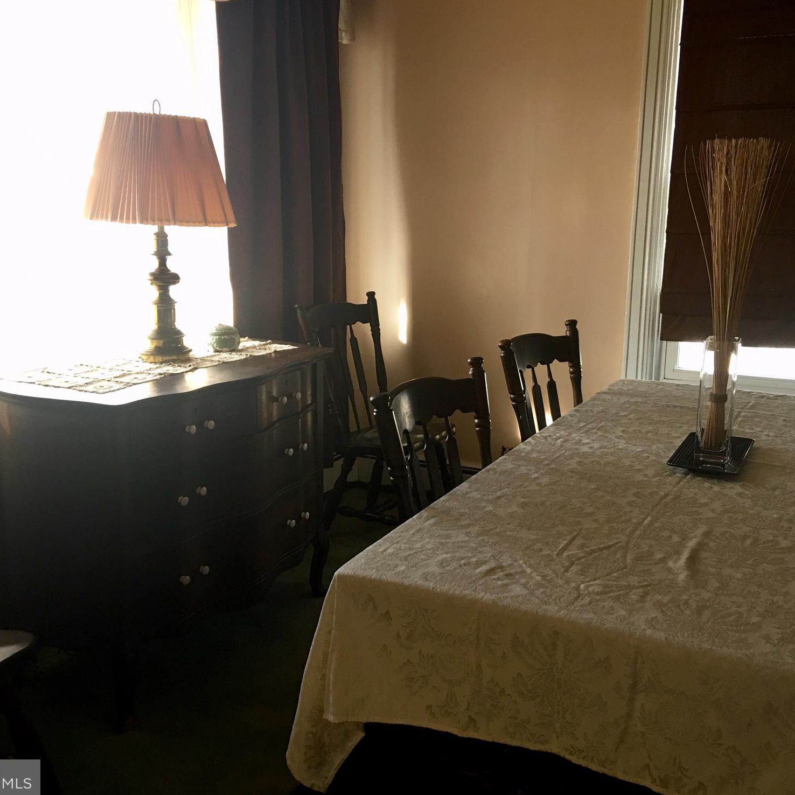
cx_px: 451
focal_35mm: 35
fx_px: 909
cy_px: 396
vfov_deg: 47.2
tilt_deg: -10.4
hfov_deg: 47.1
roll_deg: -1.1
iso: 40
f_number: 2.2
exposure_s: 1/15
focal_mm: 4.15
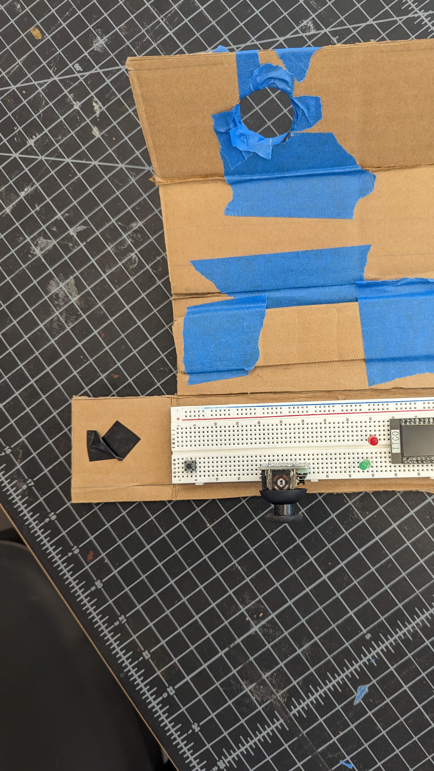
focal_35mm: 27
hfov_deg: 42.4
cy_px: 393
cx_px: 283
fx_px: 552
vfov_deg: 69.9
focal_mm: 6.81
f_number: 1.85
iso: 268
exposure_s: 1/120
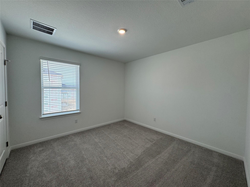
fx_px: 101
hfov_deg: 102.1
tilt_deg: -4.8
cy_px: 94
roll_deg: -0.9
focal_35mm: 14
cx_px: 125
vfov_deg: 85.7
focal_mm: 2.22
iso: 50
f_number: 2.2
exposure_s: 1/120
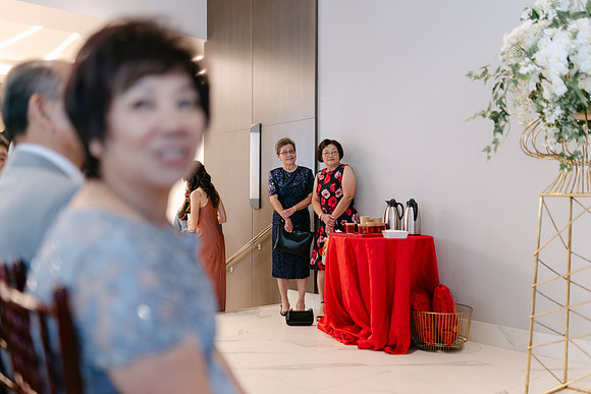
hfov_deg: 51.8
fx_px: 608
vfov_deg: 35.9
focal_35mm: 37
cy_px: 197
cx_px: 296
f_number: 1.4
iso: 320
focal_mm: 35
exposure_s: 1/125
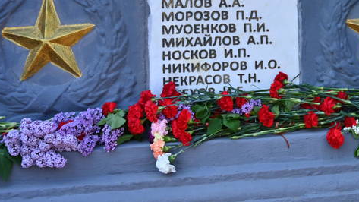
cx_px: 330
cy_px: 12
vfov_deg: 22.8
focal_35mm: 51
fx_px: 485
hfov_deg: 37.6
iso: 900
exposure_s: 1/2500
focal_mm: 24
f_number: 4
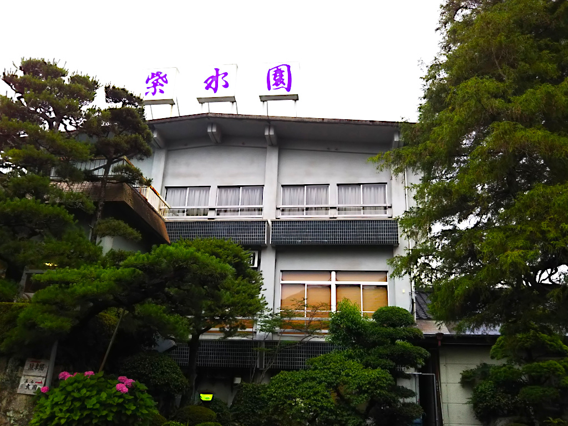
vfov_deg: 46.8
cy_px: 213
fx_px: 492
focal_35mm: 30
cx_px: 284
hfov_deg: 60.0
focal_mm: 4
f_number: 2.2
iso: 50
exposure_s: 1/120
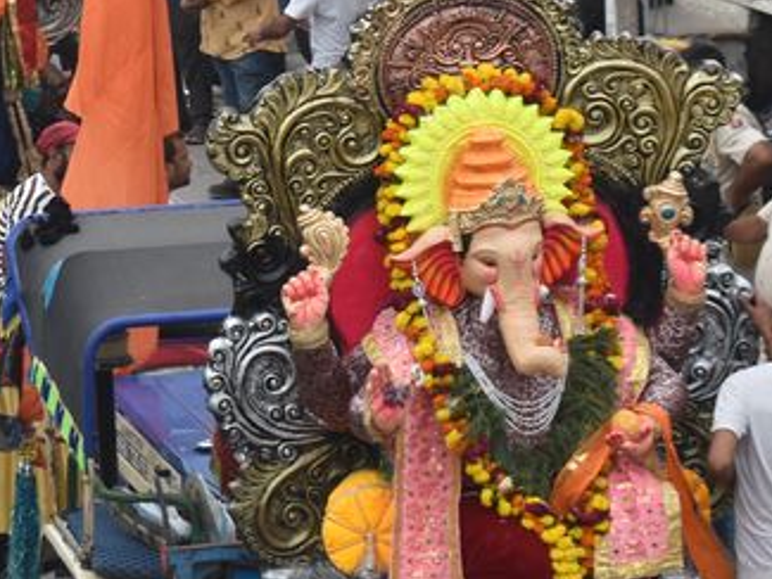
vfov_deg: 5.1
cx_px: -26
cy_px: 14
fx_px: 6532
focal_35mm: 293
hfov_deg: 6.7
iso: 200
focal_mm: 55
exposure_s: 1/125
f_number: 5.6
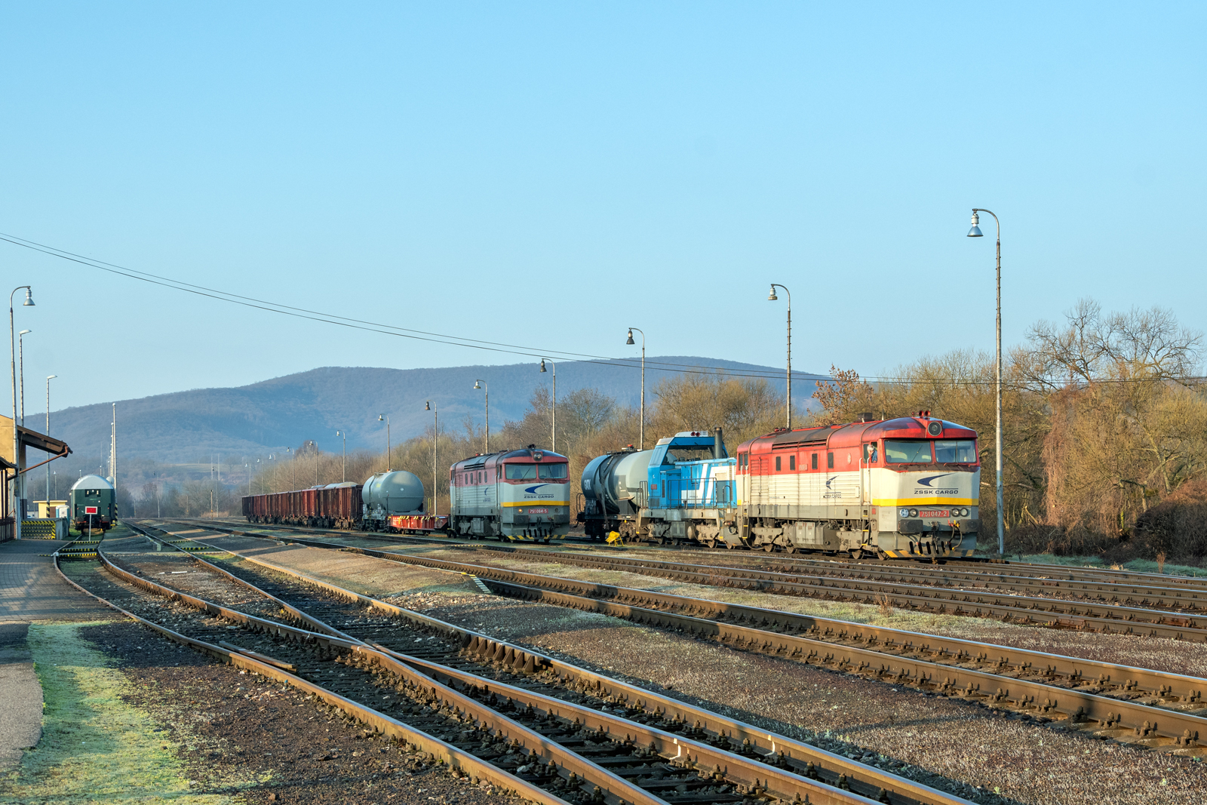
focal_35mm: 52
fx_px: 1743
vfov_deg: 26.0
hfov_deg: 38.2
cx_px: 604
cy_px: 402
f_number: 9
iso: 320
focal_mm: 35
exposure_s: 1/500
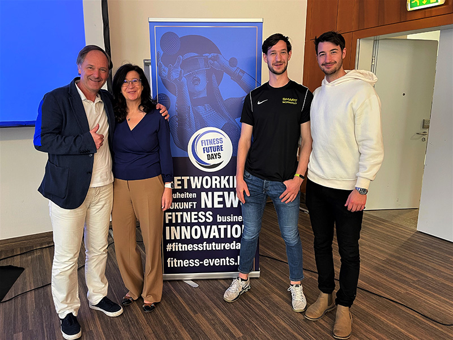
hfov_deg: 67.3
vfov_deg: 53.1
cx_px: 226
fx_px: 340
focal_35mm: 26
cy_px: 170
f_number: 1.6
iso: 250
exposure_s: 1/50
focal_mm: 5.1
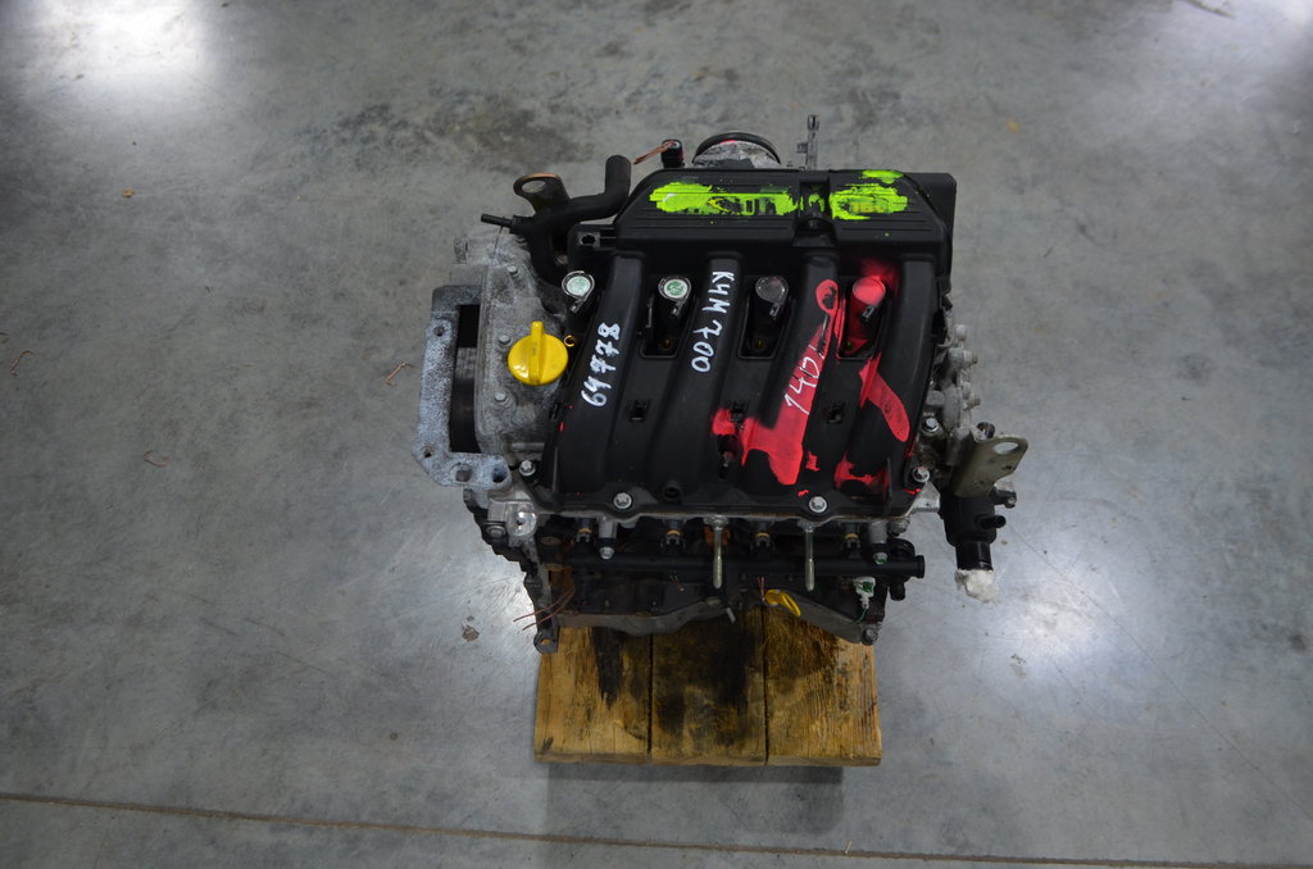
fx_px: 1092
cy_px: 434
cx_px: 656
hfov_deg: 62.0
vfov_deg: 43.4
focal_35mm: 30
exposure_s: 1/60
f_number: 4
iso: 500
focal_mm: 20
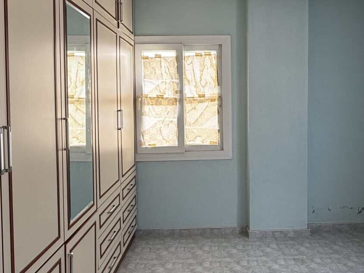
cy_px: 111
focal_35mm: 34
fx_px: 357
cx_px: 217
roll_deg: +0.7
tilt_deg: -1.2
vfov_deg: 41.6
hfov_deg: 53.6
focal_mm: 2.22
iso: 64
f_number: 2.2
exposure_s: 1/119
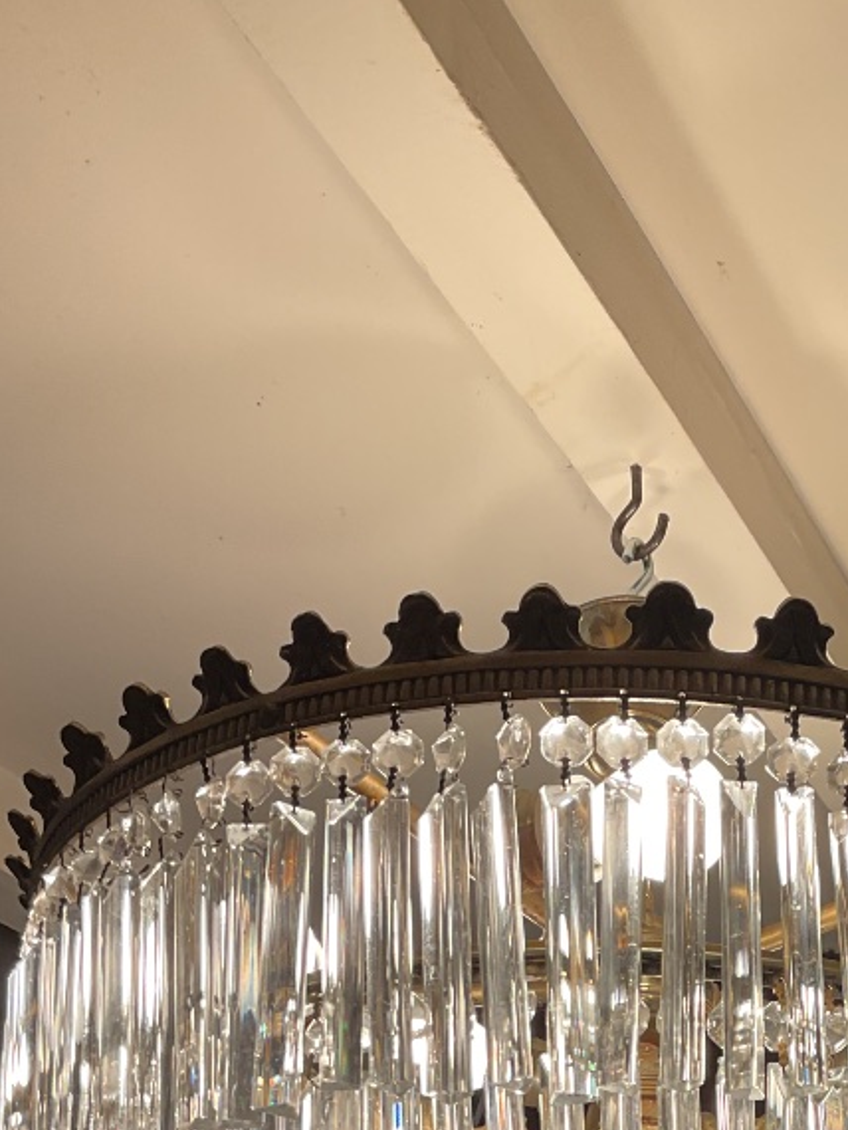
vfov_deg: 29.2
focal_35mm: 61
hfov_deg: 23.6
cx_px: 701
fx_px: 1991
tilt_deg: +18.2
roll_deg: +1.7
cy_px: 1186
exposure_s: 1/120
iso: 25
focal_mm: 3
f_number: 1.8
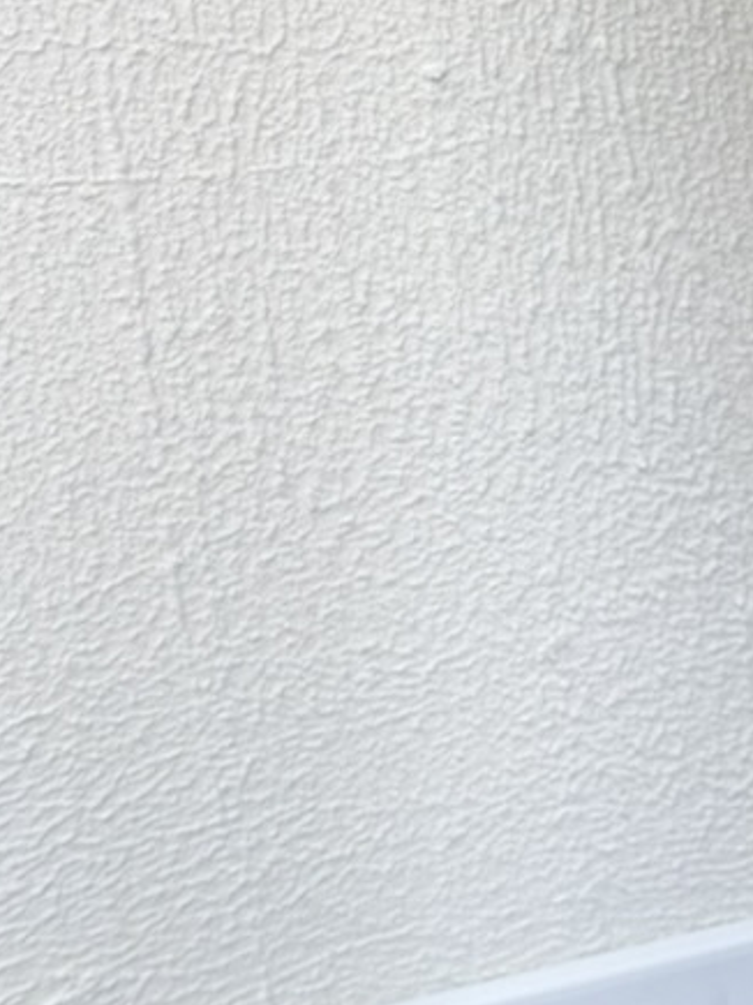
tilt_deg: -13.4
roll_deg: +2.0
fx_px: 3279
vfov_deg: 17.3
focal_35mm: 113
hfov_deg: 12.0
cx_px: 1356
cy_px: 178
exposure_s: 1/184
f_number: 1.78
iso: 64
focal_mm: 6.76
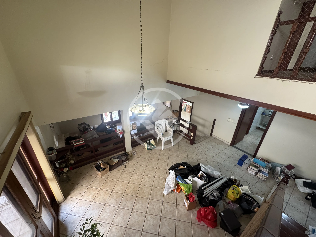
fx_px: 128
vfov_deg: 85.7
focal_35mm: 14
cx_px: 158
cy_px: 118
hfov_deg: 102.1
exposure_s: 1/60
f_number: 2.2
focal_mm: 2.22
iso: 250
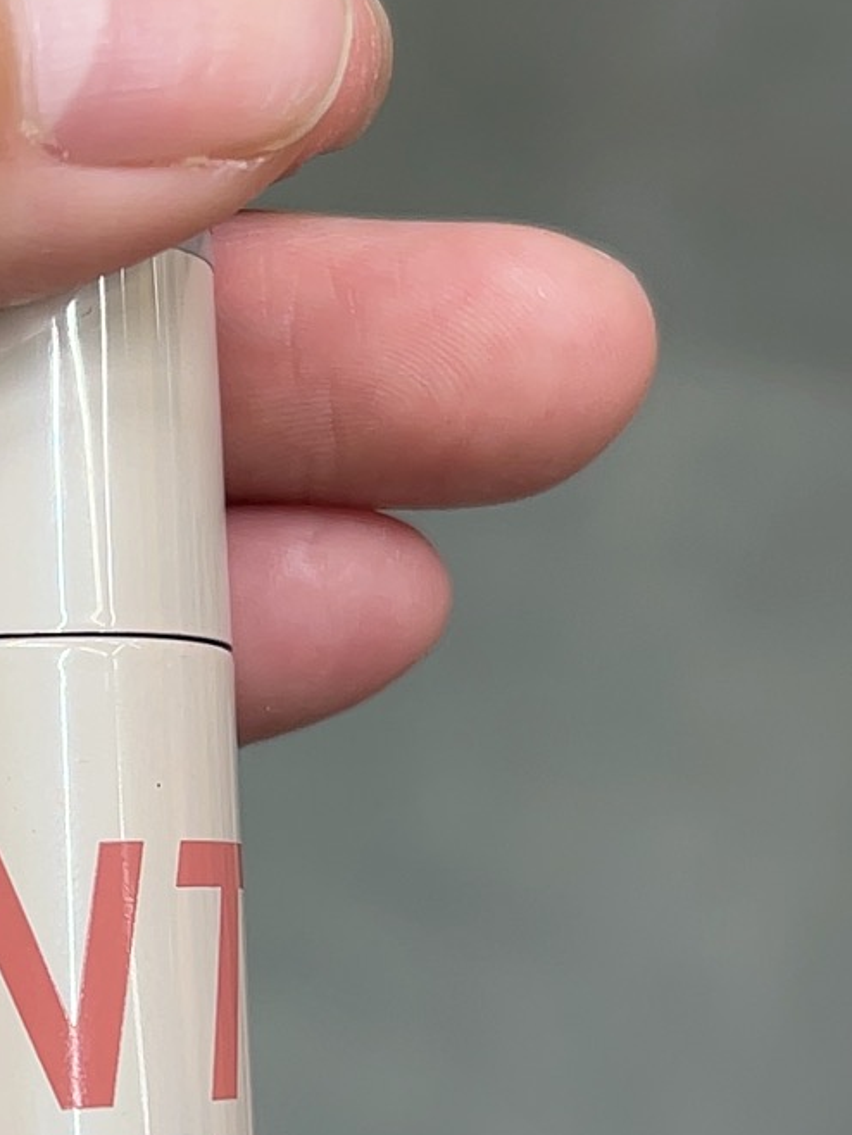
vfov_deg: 18.0
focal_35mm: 109
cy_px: 712
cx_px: -69
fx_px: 3575
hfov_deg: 13.3
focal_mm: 5.7
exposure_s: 1/212
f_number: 1.5
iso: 40
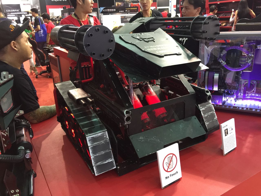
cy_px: 98
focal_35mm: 29
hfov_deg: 61.7
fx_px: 219
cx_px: 130
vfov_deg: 48.2
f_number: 2.2
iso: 100
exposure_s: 1/15
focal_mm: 4.15
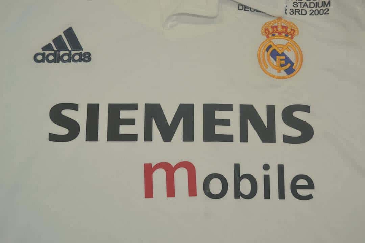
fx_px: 426
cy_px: 122
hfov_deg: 46.4
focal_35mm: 42
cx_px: 182
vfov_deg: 31.9
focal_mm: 28
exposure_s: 1/160
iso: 200
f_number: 4.5
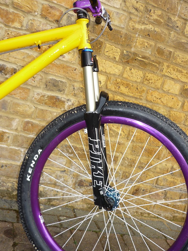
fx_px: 261
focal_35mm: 36
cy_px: 126
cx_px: 94
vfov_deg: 51.4
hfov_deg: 39.7
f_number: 2.9
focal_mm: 6
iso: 100
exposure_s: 1/125
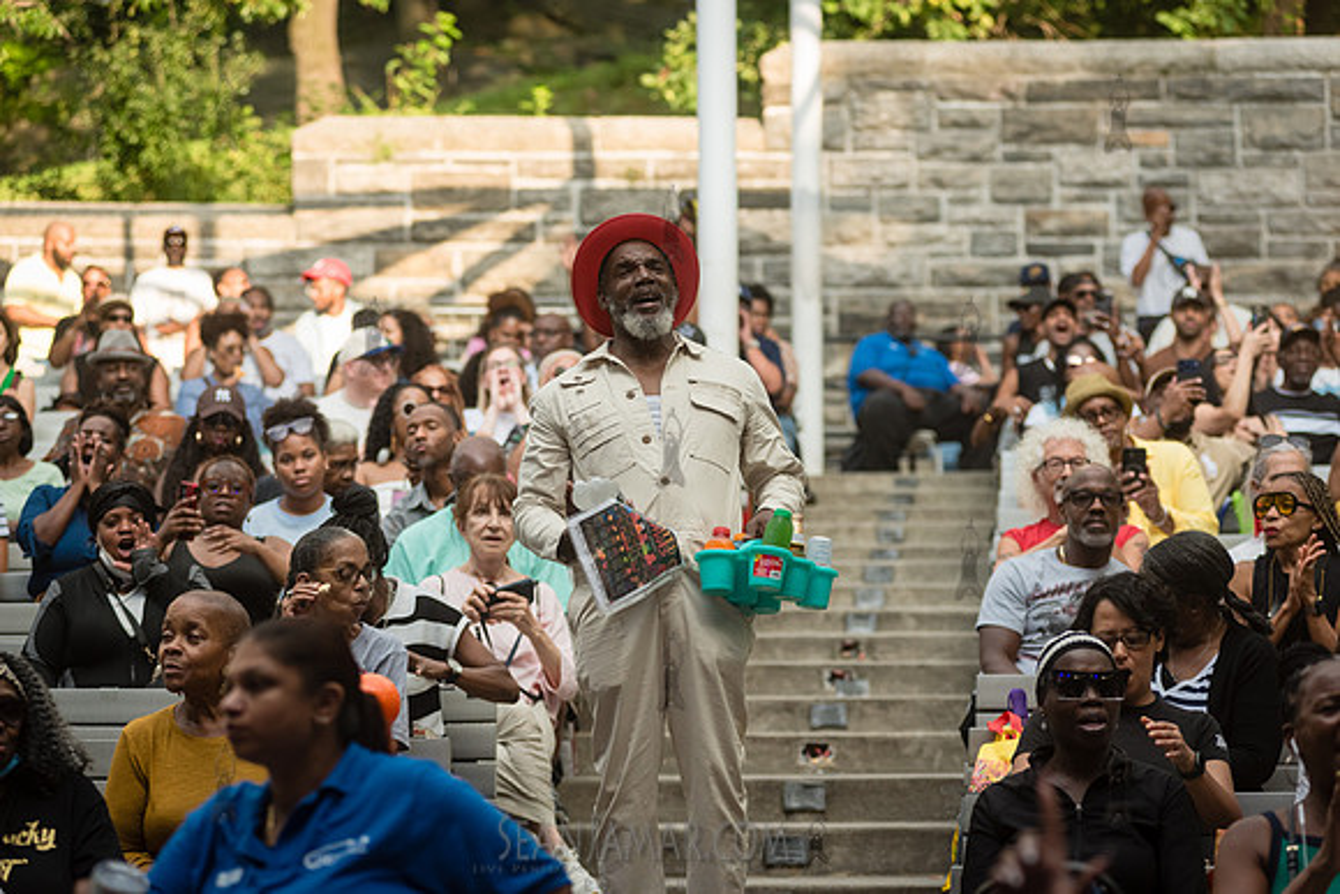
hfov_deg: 17.0
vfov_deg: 11.4
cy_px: 447
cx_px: 670
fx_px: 4473
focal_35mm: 120
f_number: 3.5
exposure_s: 1/1600
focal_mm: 120
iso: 1000
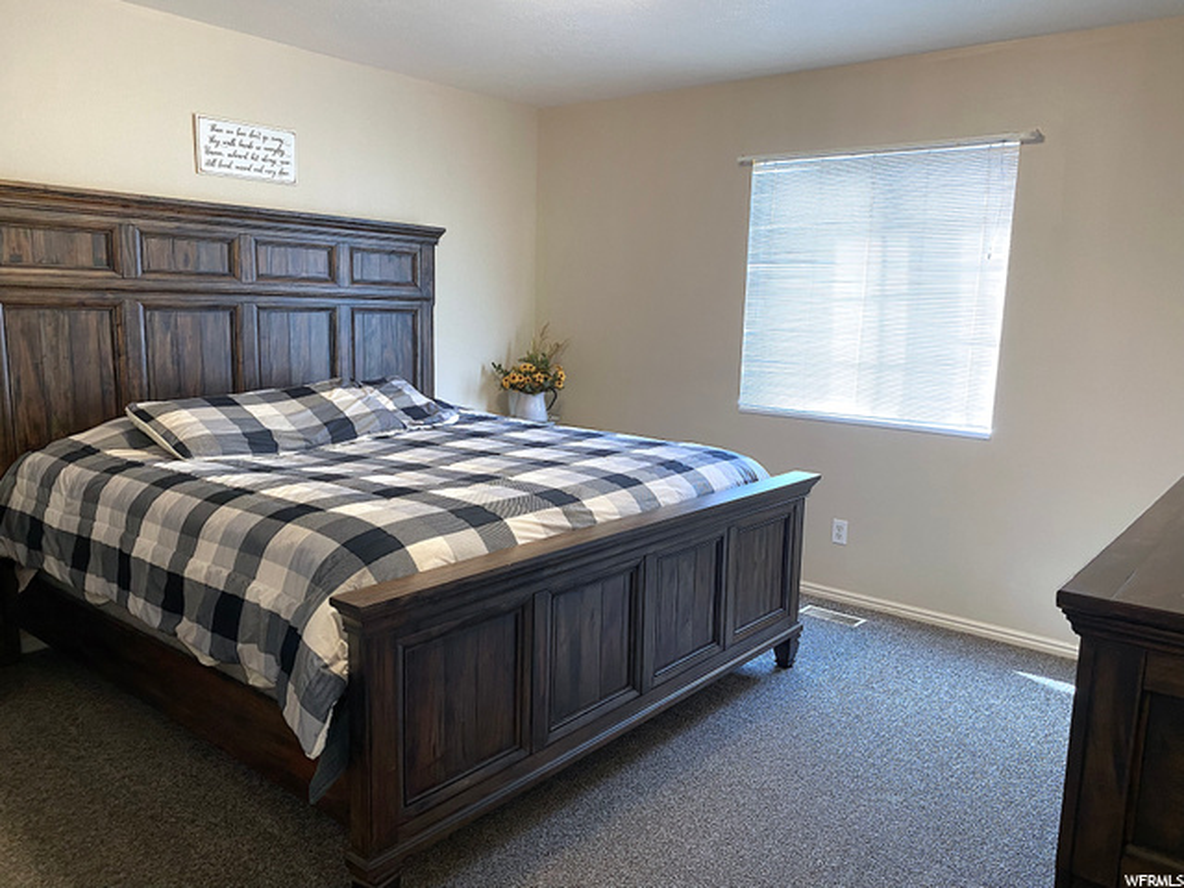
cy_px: 444
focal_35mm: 26
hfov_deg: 67.3
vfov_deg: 53.1
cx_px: 592
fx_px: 889
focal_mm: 4.25
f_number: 1.8
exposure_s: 1/60
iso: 160
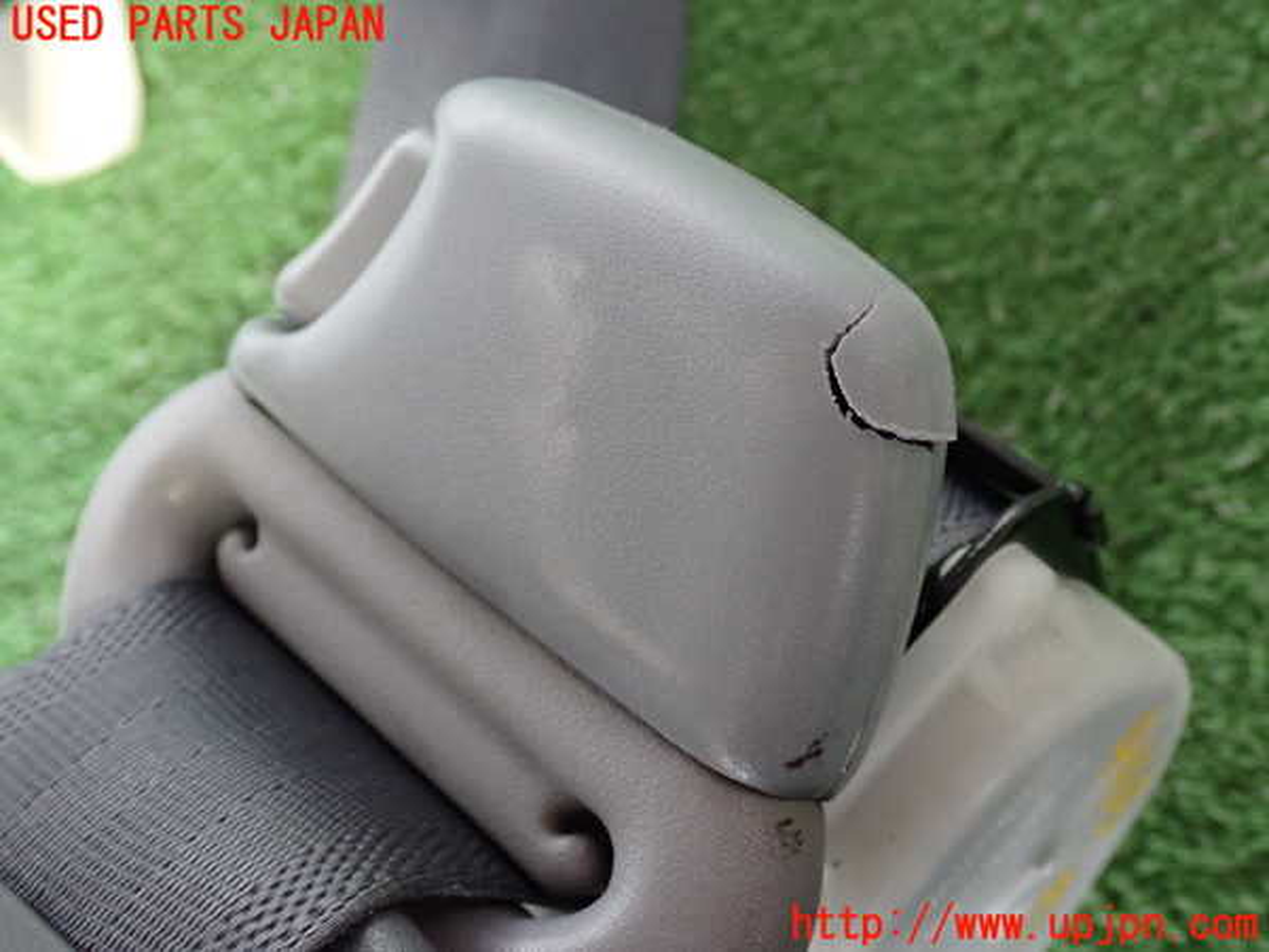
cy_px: 476
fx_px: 1613
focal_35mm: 44
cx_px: 634
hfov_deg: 42.9
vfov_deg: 32.9
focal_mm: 7.84
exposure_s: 1/25
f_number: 2.9
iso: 800
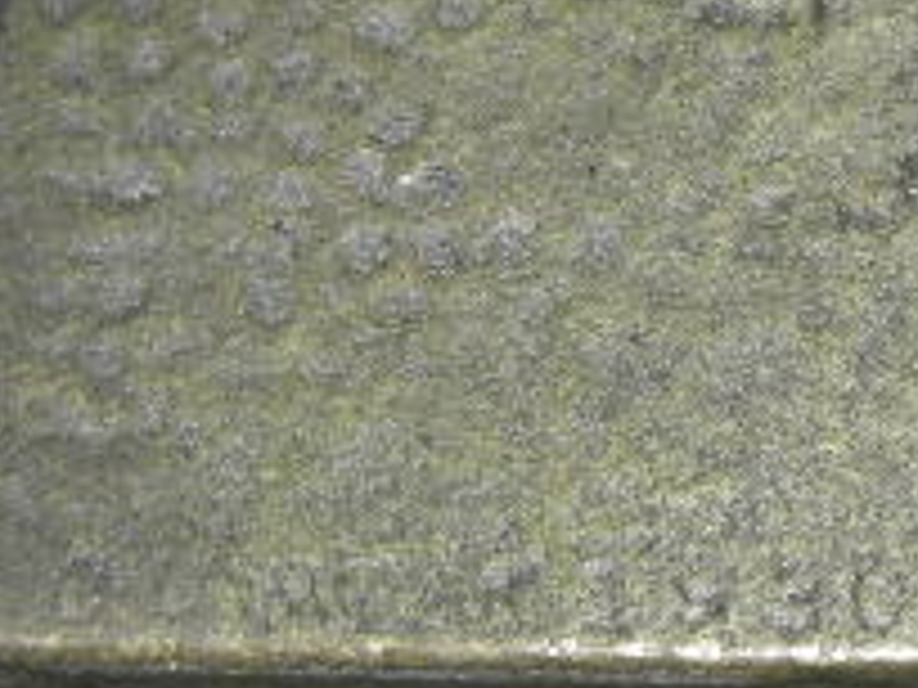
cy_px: 315
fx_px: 3739
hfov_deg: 13.4
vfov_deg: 10.5
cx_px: 1292
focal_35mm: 141
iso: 645
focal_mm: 8.1
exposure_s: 1/30
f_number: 3.8
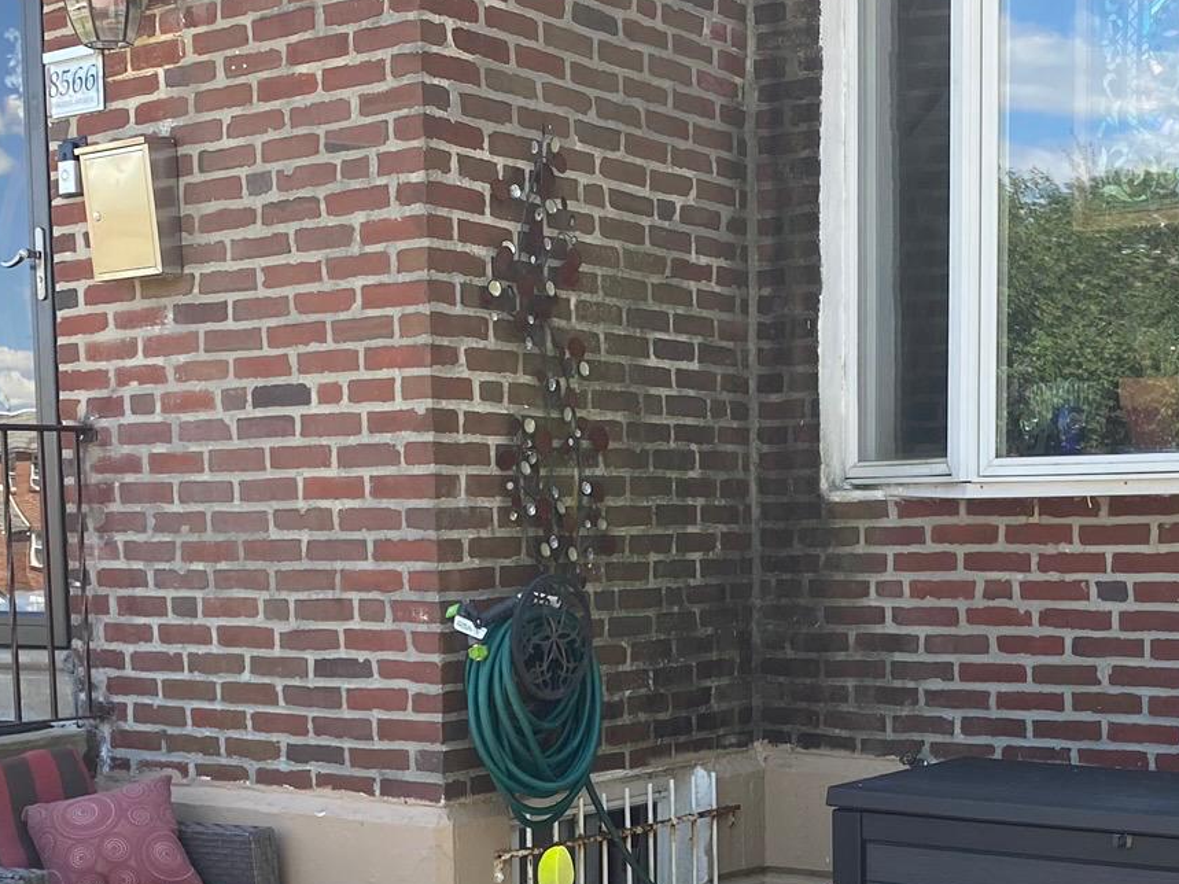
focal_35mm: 62
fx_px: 2111
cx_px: 688
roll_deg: +1.0
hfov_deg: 31.1
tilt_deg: -6.2
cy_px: 793
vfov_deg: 23.0
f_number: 1.8
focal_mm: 4.25
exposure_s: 1/412
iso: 32
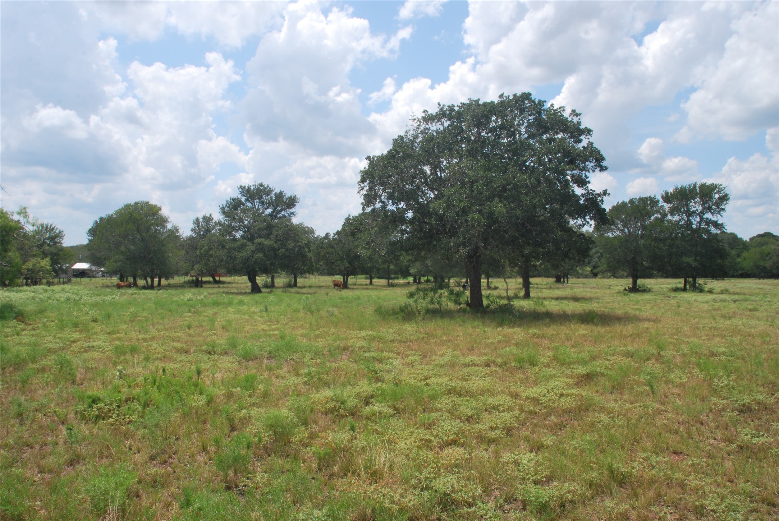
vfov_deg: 48.0
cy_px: 260
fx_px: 585
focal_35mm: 27
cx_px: 390
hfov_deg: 67.3
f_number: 16
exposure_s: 1/200
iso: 400
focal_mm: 18
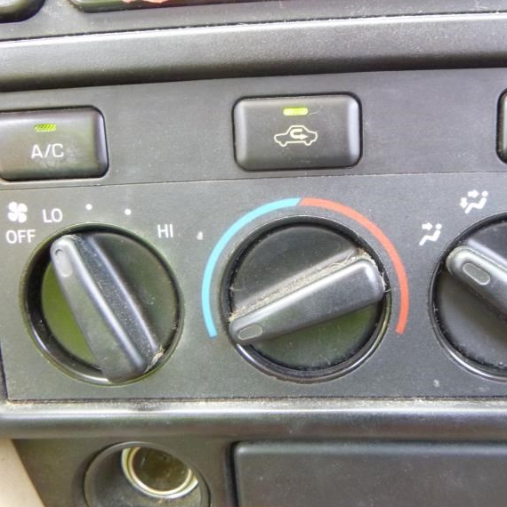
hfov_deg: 52.1
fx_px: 514
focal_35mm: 31
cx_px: 312
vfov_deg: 52.5
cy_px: 260
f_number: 3.9
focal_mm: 4.5
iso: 400
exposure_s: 1/15
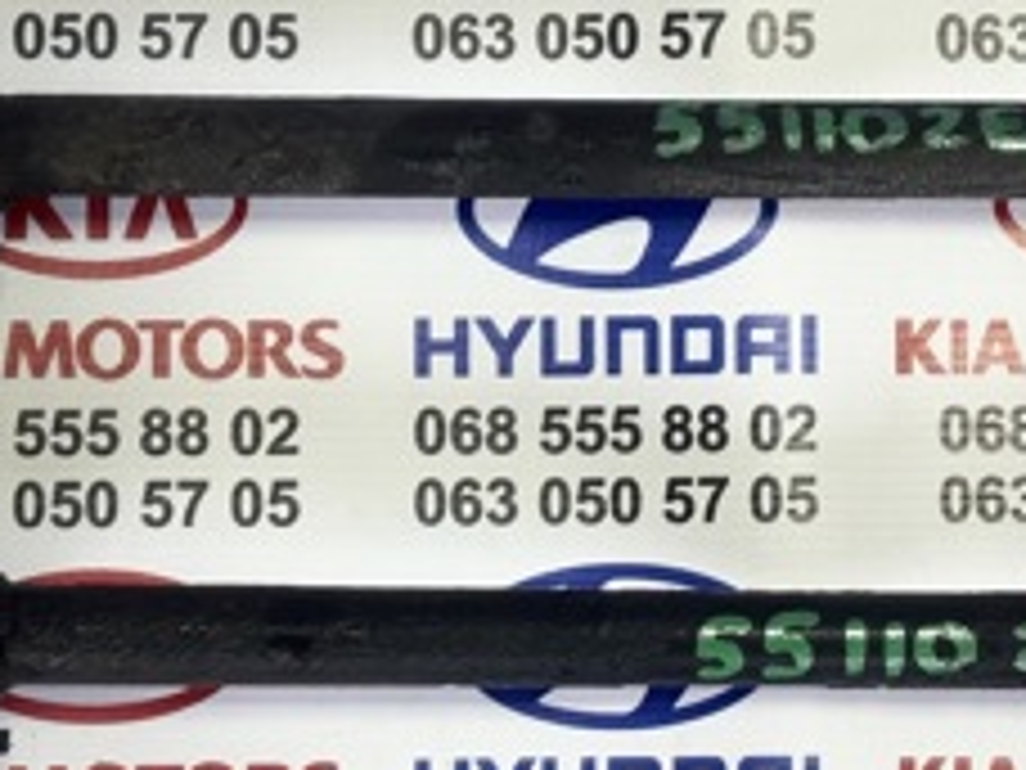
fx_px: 4327
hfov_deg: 13.4
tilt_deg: -86.0
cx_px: 864
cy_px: 475
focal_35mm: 146
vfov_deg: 10.2
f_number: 1.6
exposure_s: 1/60
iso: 50
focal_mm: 5.96
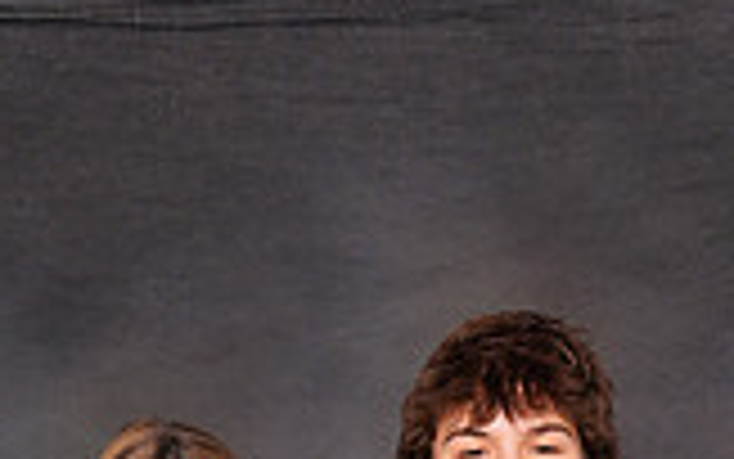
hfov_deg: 13.8
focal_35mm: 152
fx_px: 3042
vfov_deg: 8.2
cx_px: 329
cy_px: 922
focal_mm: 36
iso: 400
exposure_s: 1/125
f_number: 8
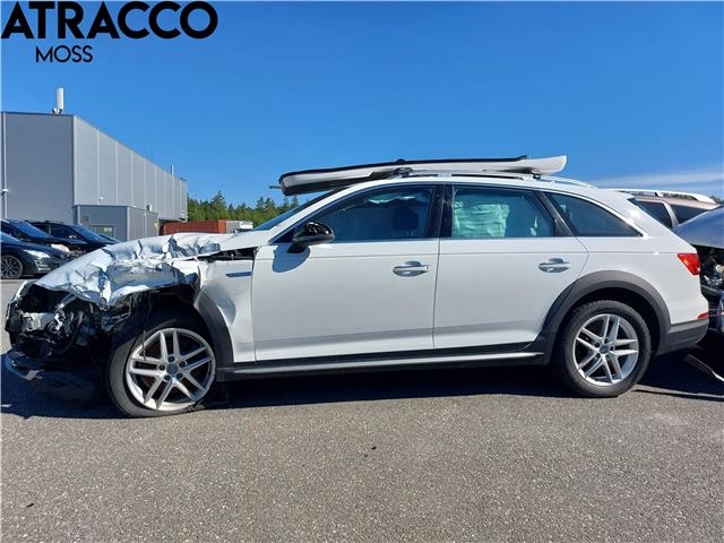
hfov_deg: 71.6
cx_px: 362
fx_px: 502
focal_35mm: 24
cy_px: 272
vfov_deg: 56.8
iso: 25
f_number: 1.8
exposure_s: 1/1567
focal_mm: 5.23
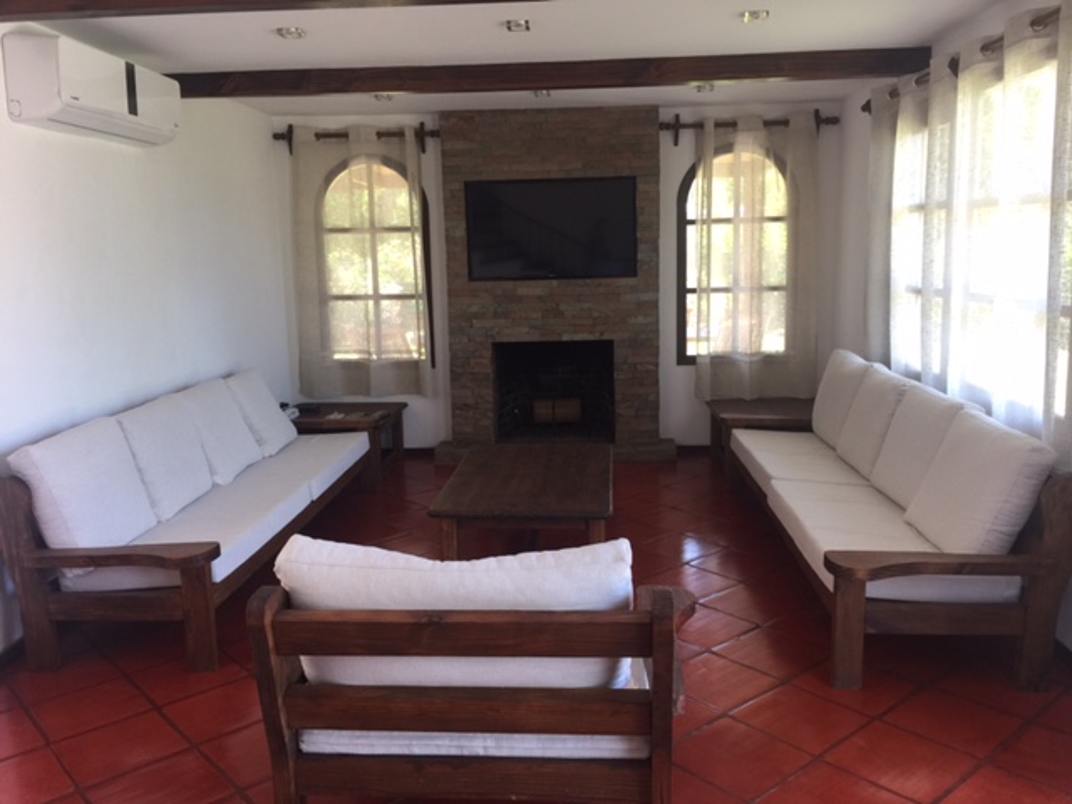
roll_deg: -0.3
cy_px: 402
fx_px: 898
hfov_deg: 61.7
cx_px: 536
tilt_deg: -9.4
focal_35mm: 29
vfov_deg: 48.2
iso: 32
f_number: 2.2
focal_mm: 4.15
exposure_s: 1/33
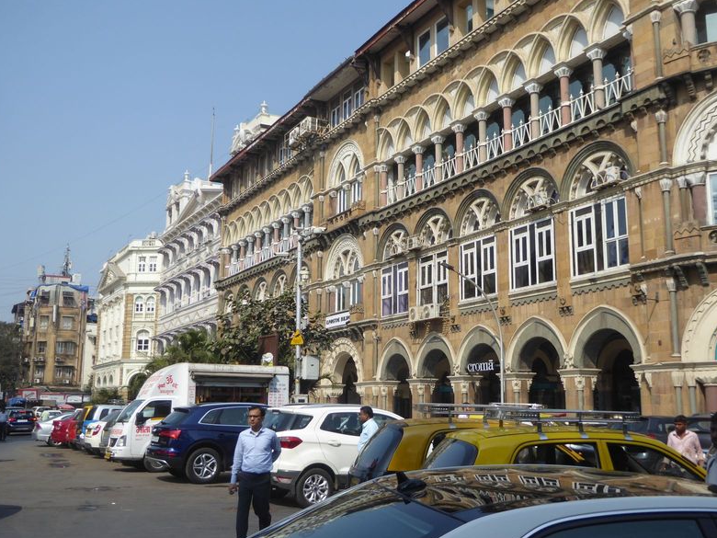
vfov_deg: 36.0
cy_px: 273
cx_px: 358
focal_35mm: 40
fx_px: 829
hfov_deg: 46.8
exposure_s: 1/800
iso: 80
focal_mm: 6.7
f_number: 3.7
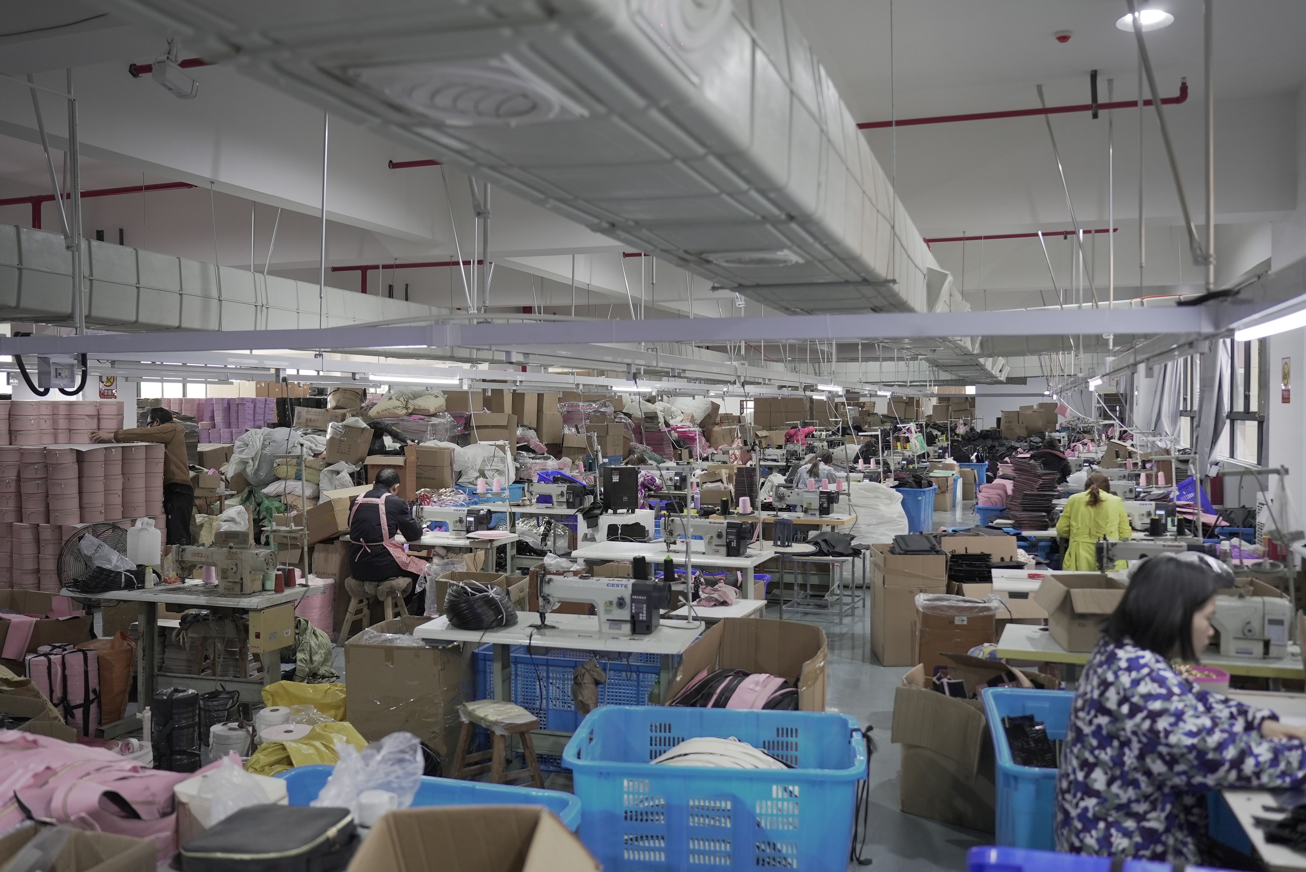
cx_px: 653
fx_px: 1053
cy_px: 436
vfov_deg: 45.0
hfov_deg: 63.6
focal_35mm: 29
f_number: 2.8
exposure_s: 1/100
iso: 800
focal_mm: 29
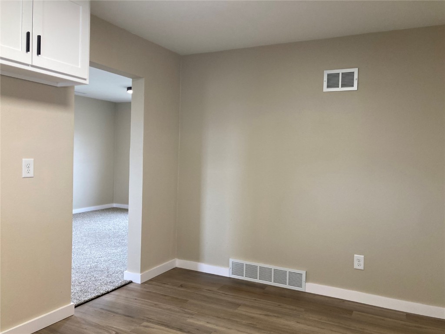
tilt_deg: +0.7
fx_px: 360
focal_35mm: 28
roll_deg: -2.3
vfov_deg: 49.7
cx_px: 222
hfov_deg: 63.4
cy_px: 167
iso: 64
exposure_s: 1/60
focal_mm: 3.99
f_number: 1.8
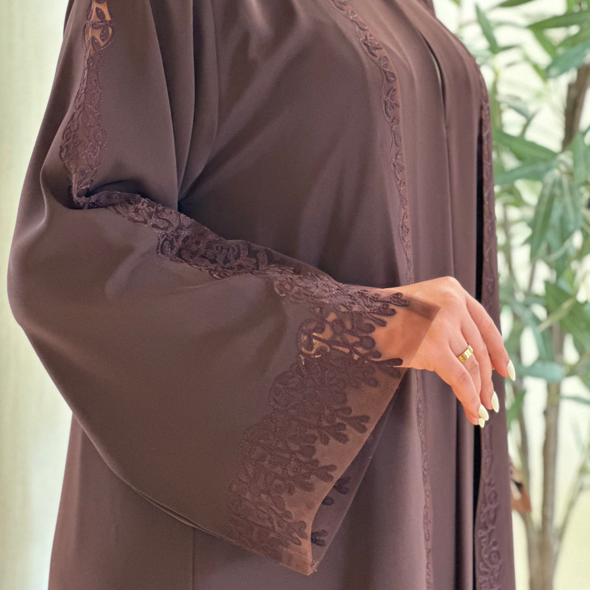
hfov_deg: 19.1
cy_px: 261
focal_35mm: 91
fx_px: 1755
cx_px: 295
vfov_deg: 19.1
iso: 320
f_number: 2.8
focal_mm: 9
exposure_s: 1/33
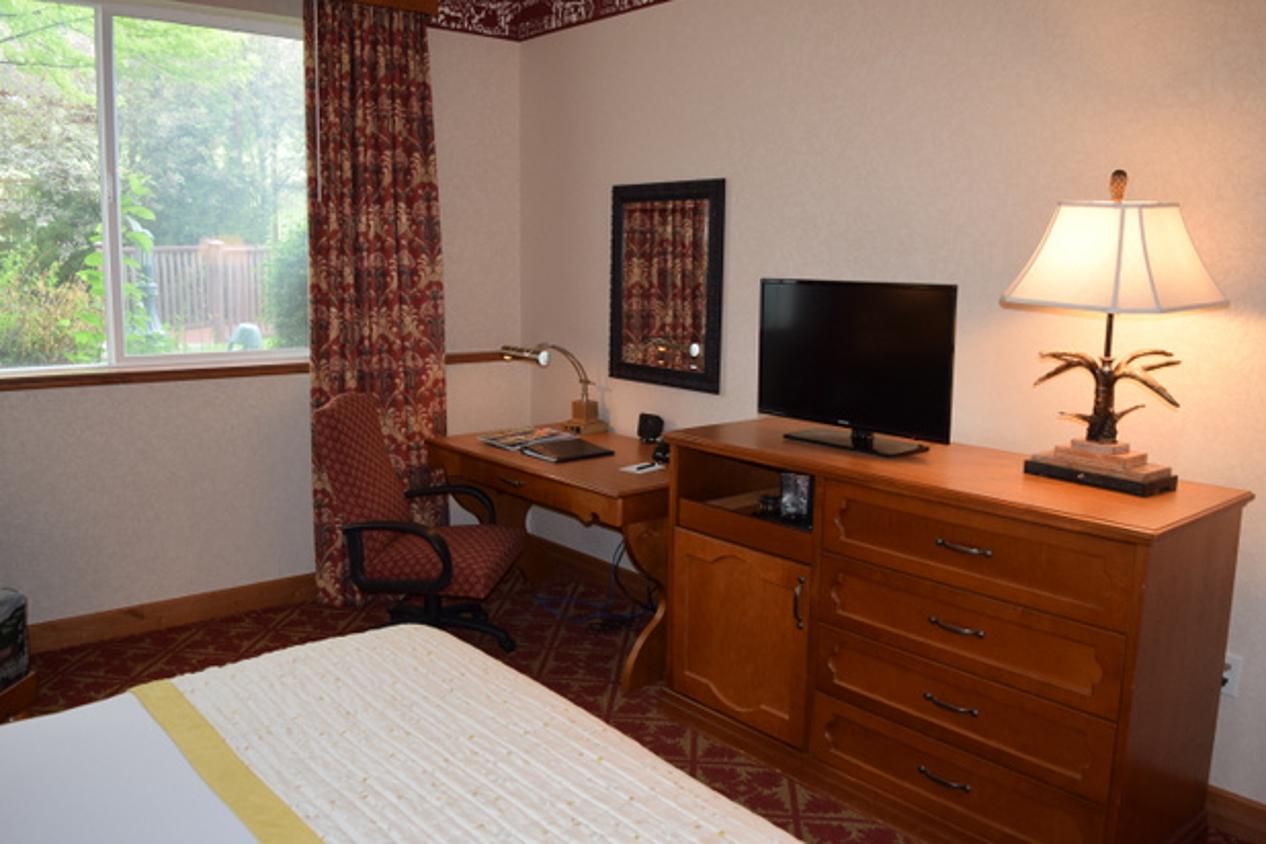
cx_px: 635
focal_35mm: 28
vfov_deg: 46.4
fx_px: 985
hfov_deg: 65.5
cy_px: 420
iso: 800
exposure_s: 1/80
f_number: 4.5
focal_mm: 18
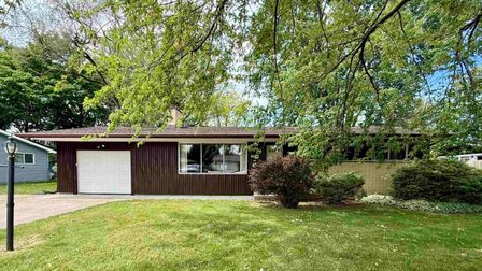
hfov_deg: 95.9
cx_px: 246
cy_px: 180
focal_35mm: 17
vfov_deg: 62.4
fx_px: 217
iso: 64
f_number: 2.2
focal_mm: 2.22
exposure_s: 1/602
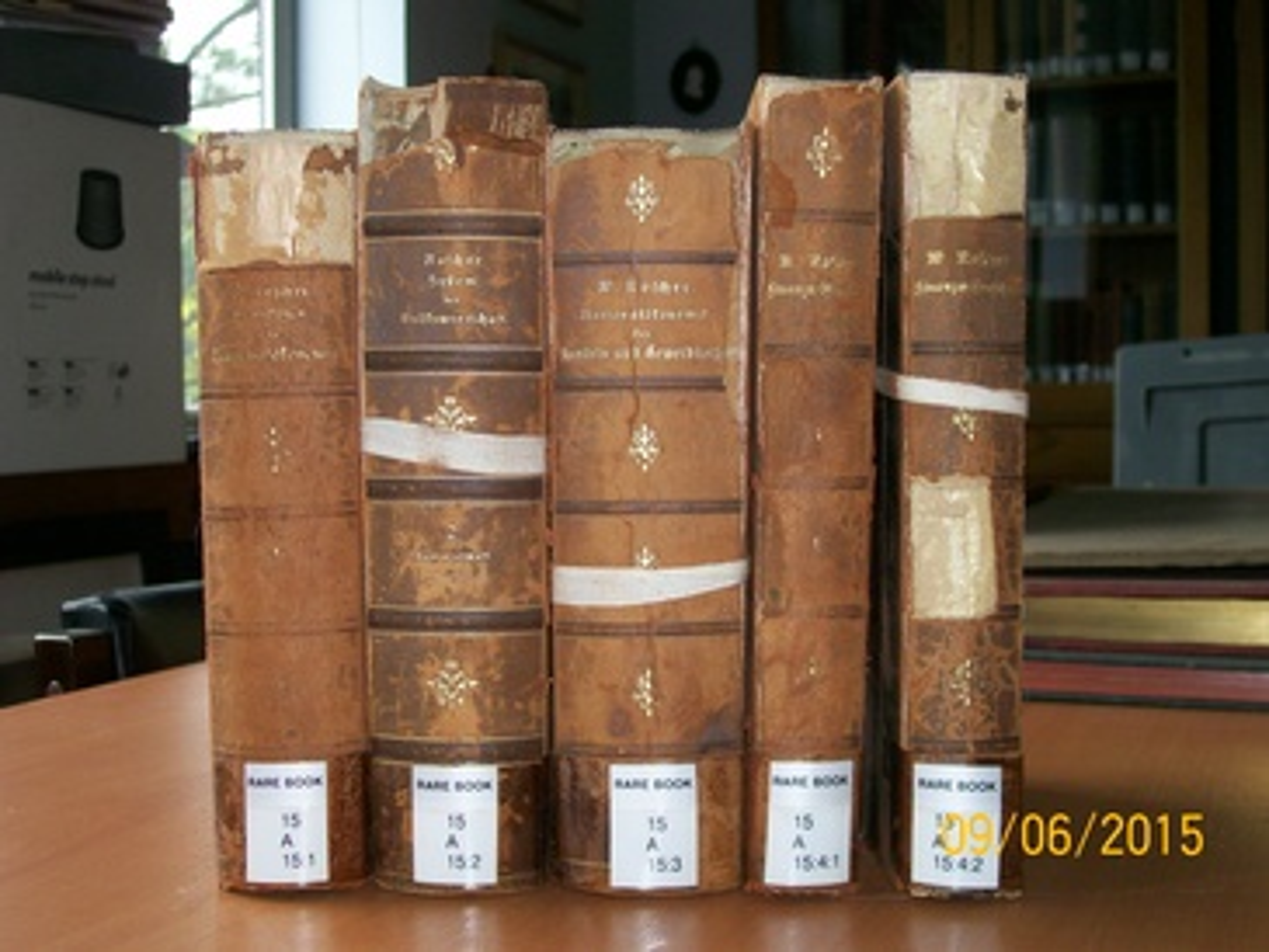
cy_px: 476
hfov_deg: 42.1
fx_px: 1650
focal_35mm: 45
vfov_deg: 32.2
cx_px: 634
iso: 80
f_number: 3
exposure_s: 1/73.1
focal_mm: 7.6
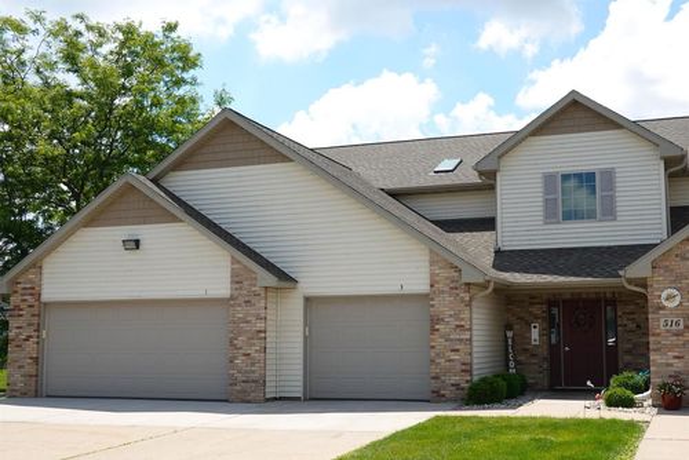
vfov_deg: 36.9
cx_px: 344
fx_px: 689
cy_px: 230
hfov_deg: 53.1
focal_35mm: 36
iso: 100
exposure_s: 1/400
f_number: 5
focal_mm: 13.29
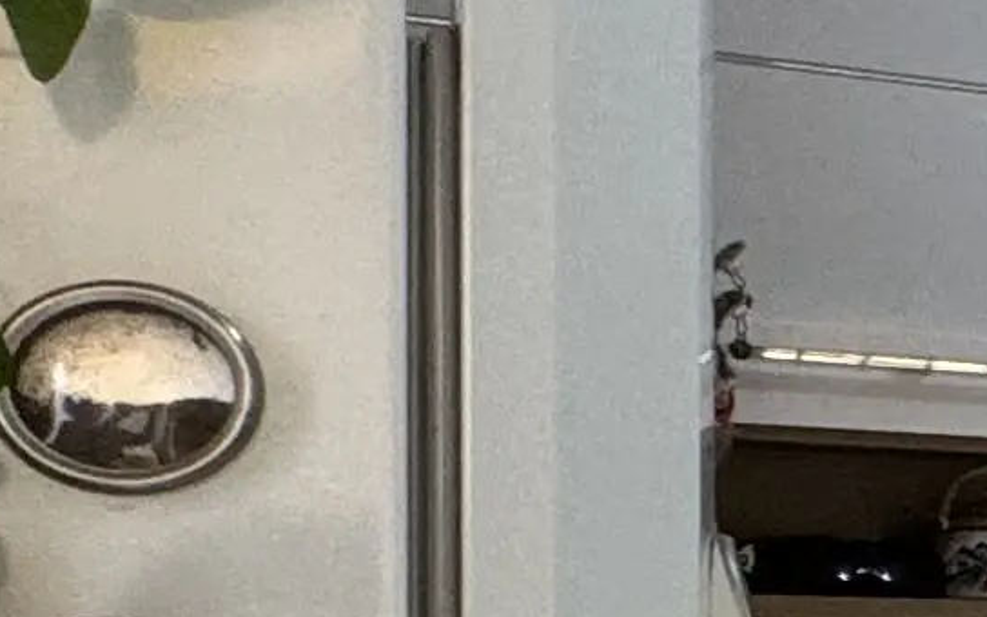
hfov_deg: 12.2
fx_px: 2959
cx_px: 2720
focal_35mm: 110
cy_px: 624
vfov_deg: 11.8
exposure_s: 1/120
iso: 160
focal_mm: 2.22
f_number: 2.2
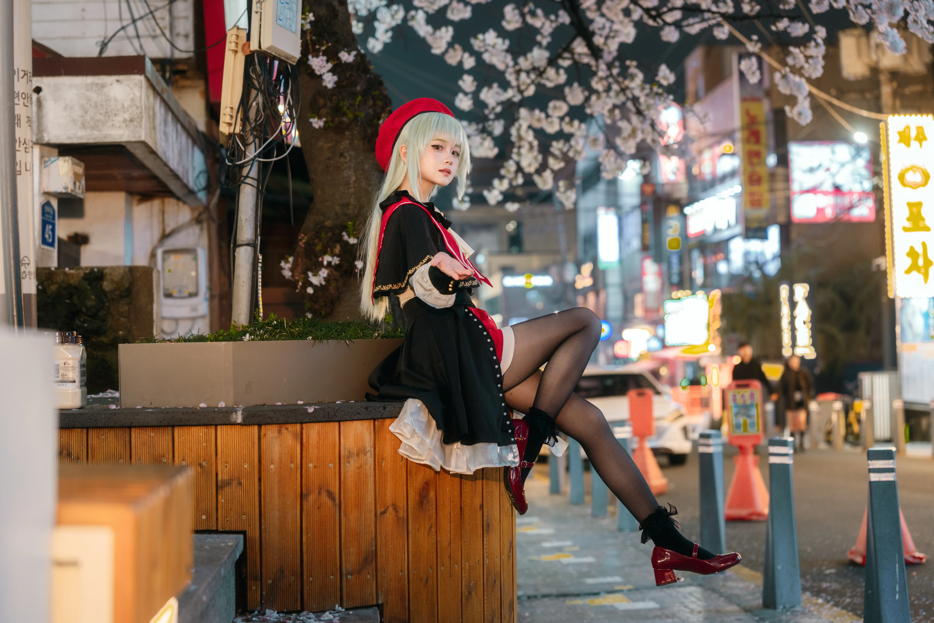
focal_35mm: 53
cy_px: 312
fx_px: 1375
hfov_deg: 37.5
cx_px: 467
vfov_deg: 25.5
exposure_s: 1/60
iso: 800
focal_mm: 53
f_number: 2.5
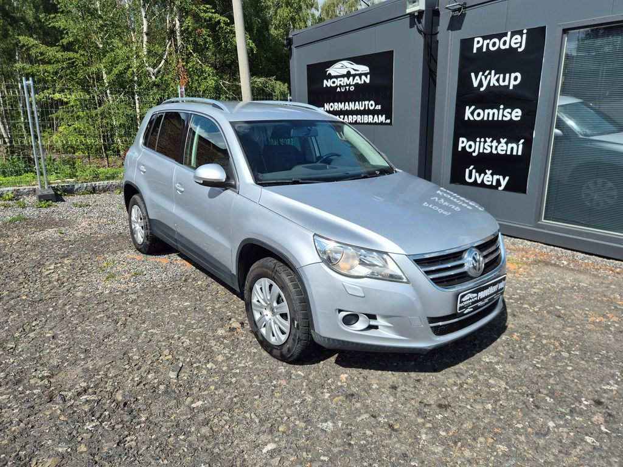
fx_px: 414
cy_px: 234
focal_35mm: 23
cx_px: 312
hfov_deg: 73.9
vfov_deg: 58.9
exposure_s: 1/1996
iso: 25
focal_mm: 5.4
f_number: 1.8
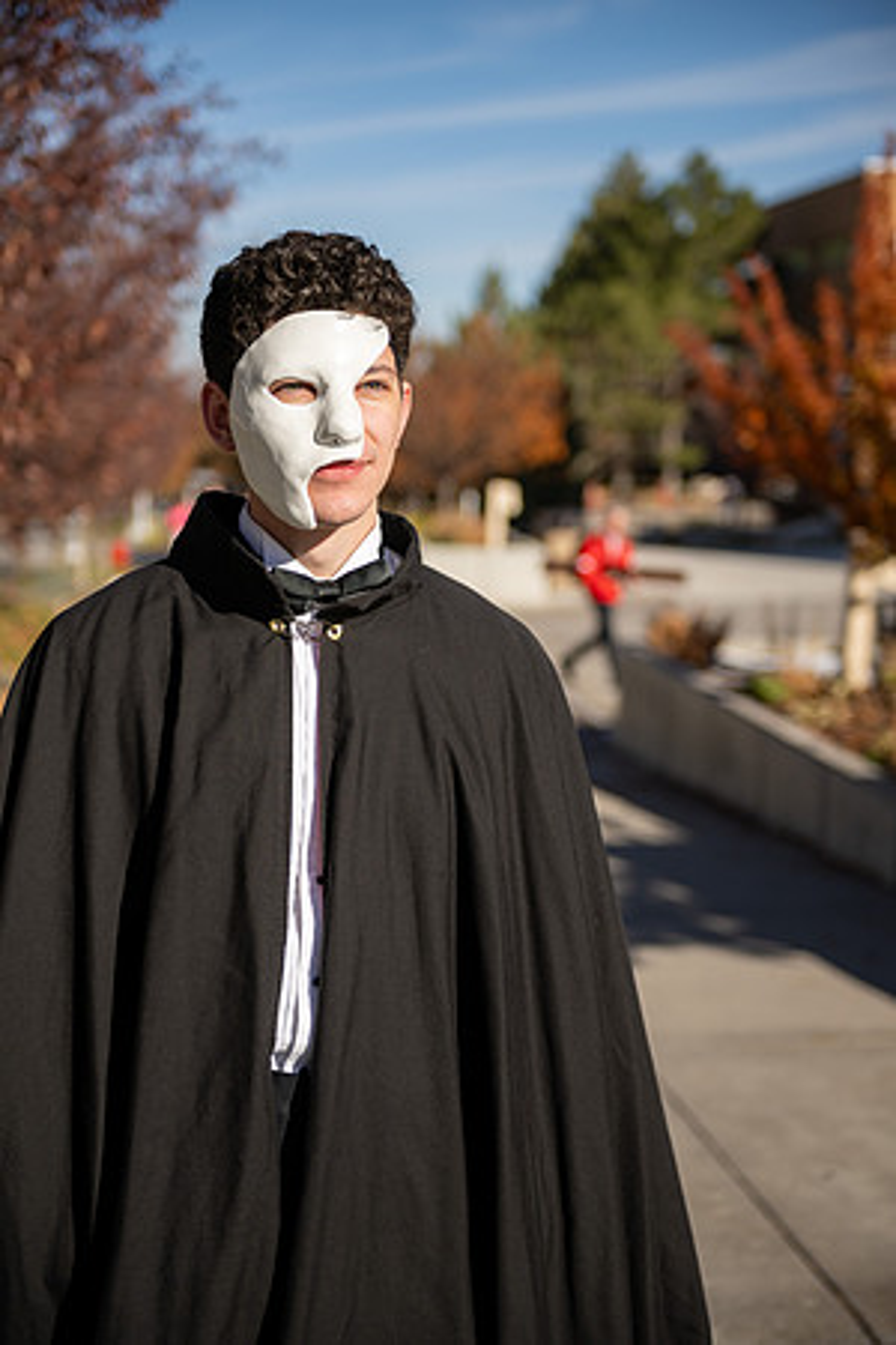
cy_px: 672
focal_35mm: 56
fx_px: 2091
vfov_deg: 35.6
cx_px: 448
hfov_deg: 24.2
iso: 100
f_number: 2.8
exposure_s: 1/3200
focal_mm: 56
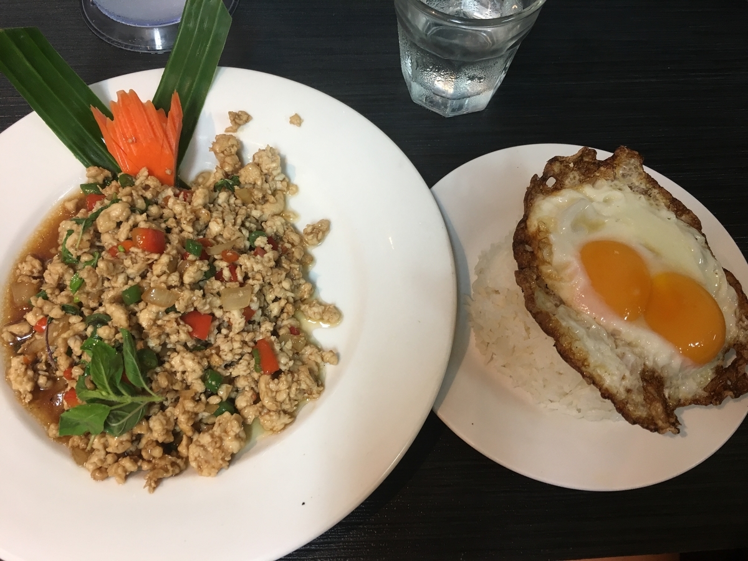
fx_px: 627
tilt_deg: -63.8
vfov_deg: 48.2
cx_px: 374
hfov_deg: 61.7
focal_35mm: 29
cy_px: 280
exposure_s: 1/33
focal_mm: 4.15
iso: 100
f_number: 2.2
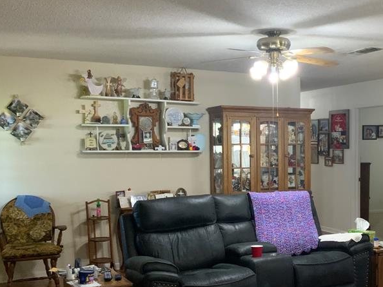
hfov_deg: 37.5
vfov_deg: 29.0
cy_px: 181
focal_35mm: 50
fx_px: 553
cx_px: 276
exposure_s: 1/60
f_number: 1.8
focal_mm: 3
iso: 200
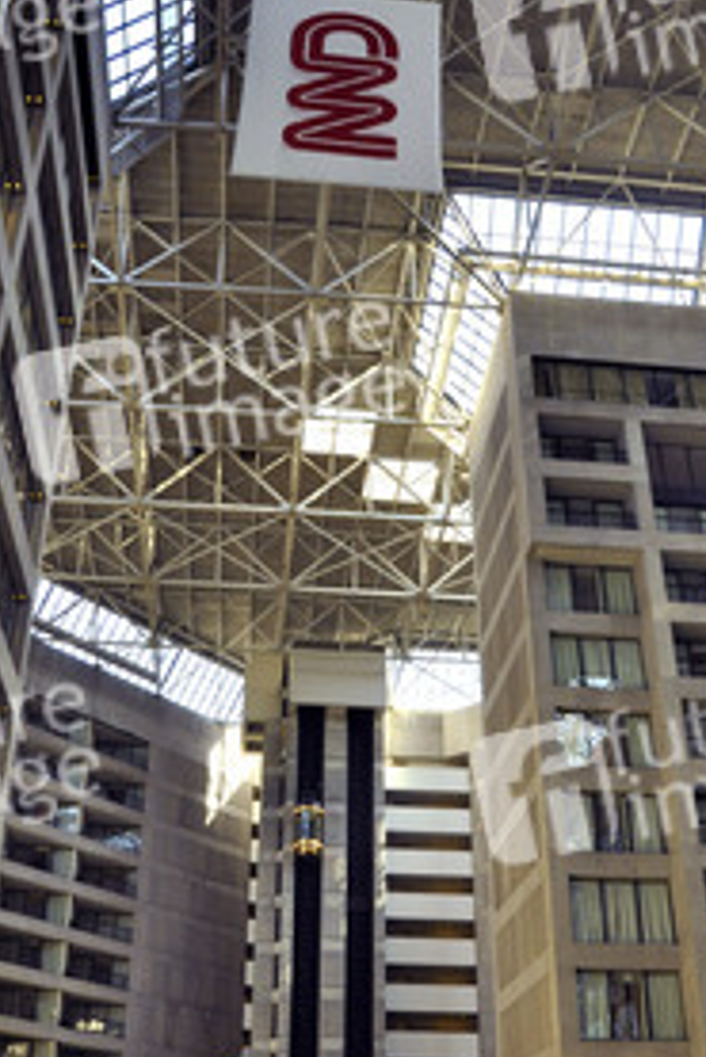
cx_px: 322
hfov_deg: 34.2
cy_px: 584
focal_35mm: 39
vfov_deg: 49.4
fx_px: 1146
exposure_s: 1/200
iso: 1000
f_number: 7.1
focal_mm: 18
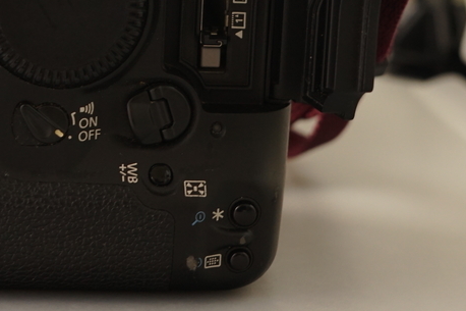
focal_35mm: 131
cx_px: 14
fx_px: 1695
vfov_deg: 10.3
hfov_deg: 15.4
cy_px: -79
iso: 800
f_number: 4.5
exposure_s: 1/8
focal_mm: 50
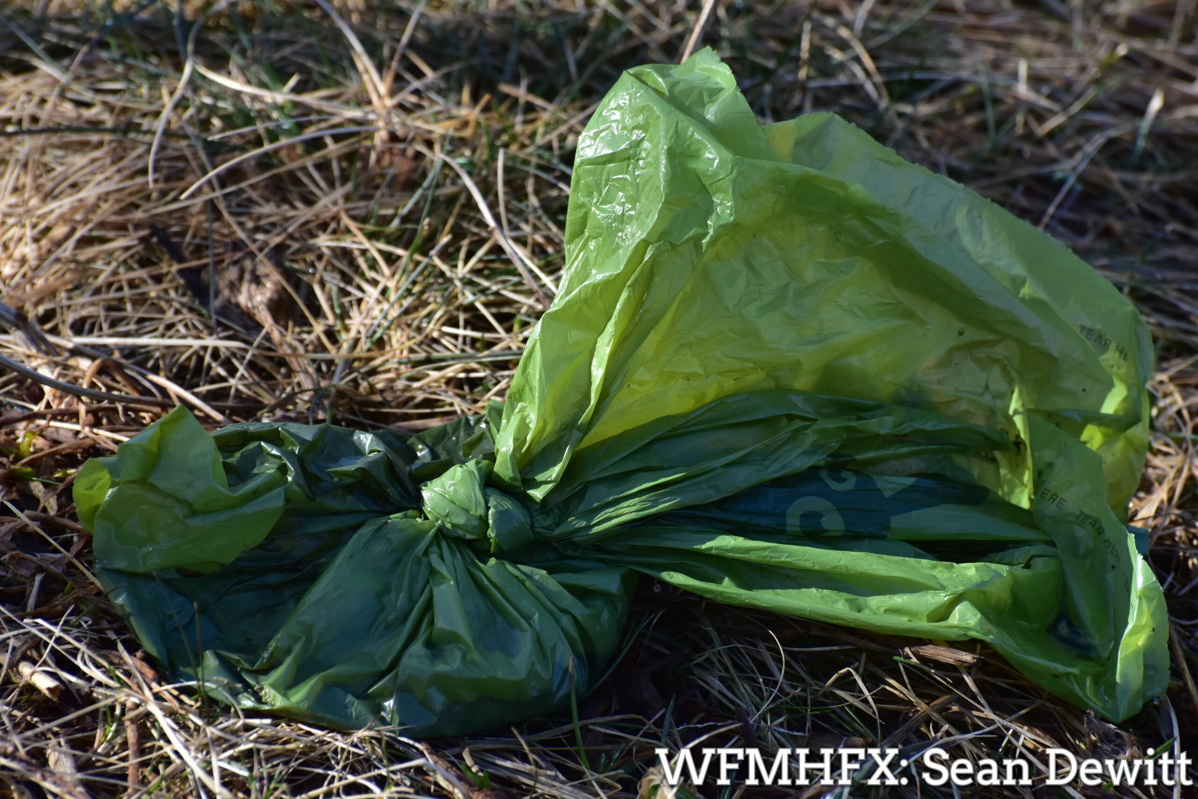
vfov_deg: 4.4
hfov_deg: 6.5
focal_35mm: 315
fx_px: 10482
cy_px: 400
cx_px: 599
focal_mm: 210
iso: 500
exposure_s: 1/500
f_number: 8
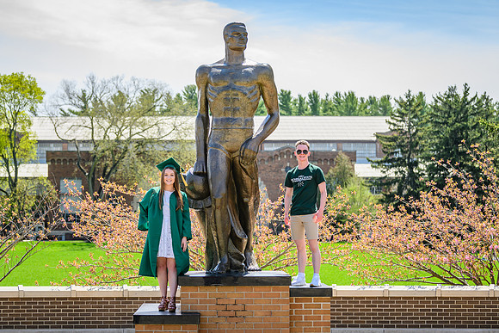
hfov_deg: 23.4
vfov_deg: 15.7
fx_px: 1204
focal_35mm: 87
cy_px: 166
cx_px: 250
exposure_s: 1/2500
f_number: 4
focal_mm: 86
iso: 400
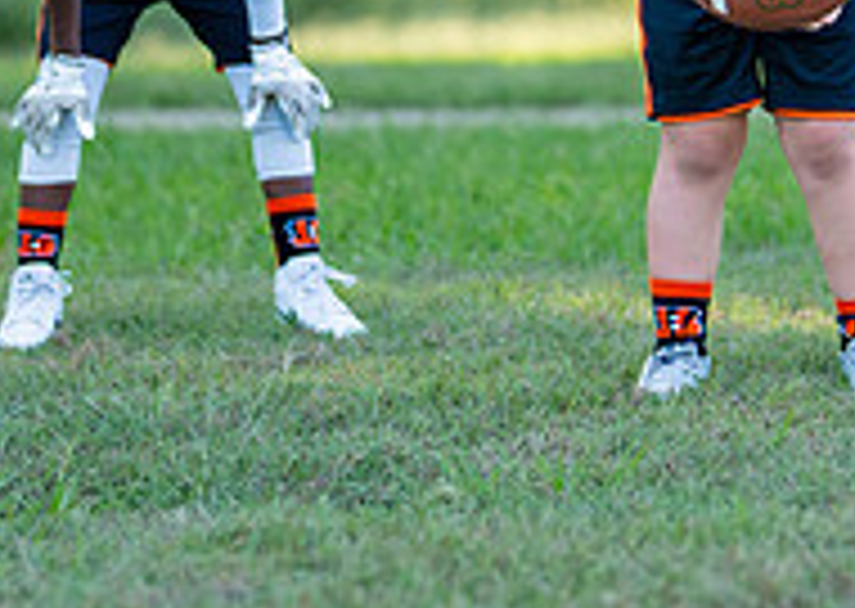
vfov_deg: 6.8
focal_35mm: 209
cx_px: 612
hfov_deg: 9.6
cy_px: -99
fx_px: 5066
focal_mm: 50
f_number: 1.2
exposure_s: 1/1600
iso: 160
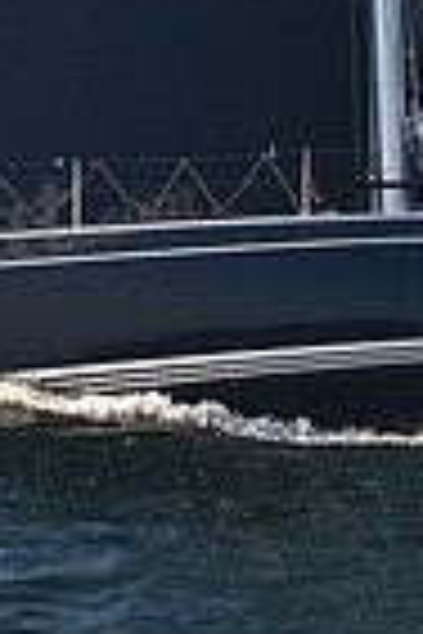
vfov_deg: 7.0
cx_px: 430
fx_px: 5076
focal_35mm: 288
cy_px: -486
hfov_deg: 4.8
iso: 400
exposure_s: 1/800
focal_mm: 70
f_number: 4
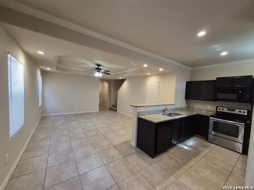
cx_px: 127
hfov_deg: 106.2
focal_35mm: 13
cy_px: 95
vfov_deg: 89.9
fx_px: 95
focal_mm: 1.74
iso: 320
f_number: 2.2
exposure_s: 1/60
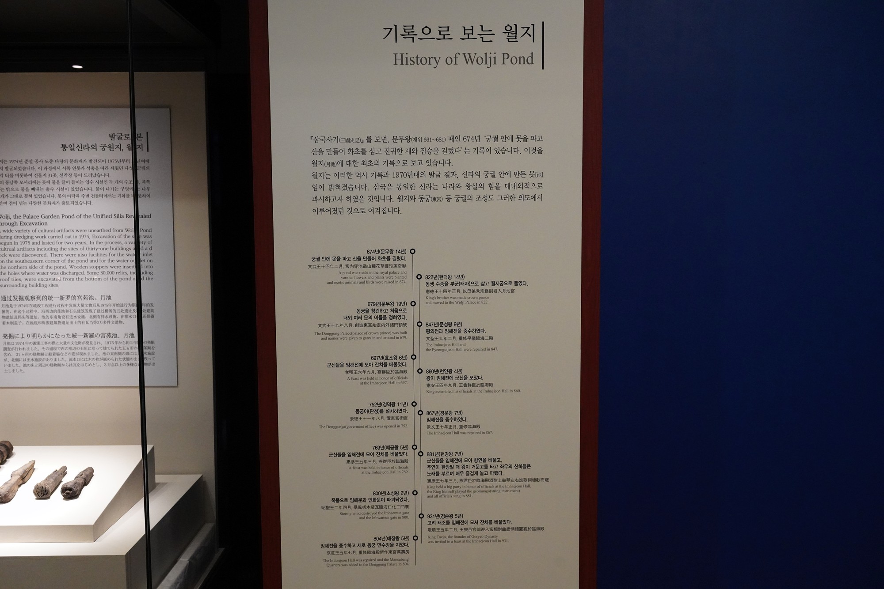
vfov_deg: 38.9
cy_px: 294
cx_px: 442
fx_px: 835
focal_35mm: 34
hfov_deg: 55.8
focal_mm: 34
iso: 8000
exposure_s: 1/100
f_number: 7.1
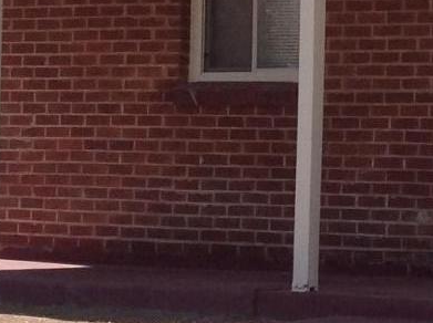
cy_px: 211
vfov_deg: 8.3
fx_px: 2236
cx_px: 860
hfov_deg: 10.2
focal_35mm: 179
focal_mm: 4.28
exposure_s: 1/1513
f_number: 2.4
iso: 50
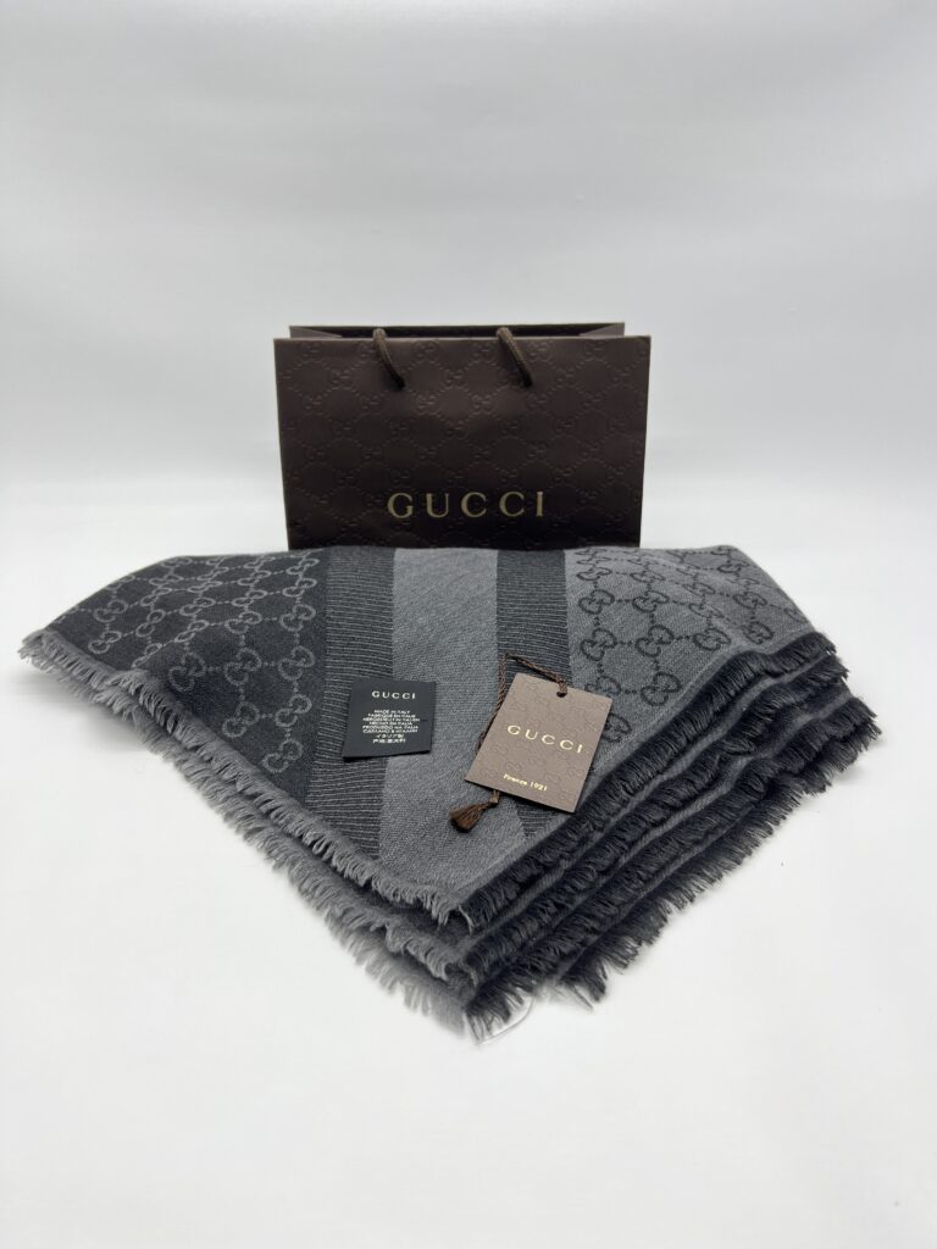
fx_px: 938
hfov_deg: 53.1
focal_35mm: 26
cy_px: 624
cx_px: 468
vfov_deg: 67.3
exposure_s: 1/118
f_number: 1.5
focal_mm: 5.7
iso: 32
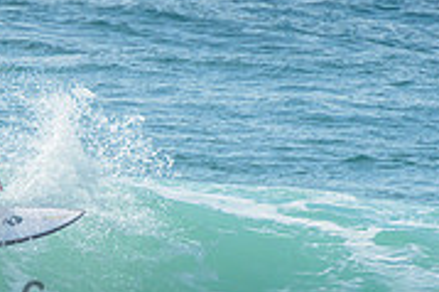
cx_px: -6
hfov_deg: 1.3
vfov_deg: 0.9
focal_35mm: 1589
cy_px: 267
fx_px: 19359
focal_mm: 400
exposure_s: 1/1600
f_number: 9
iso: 200
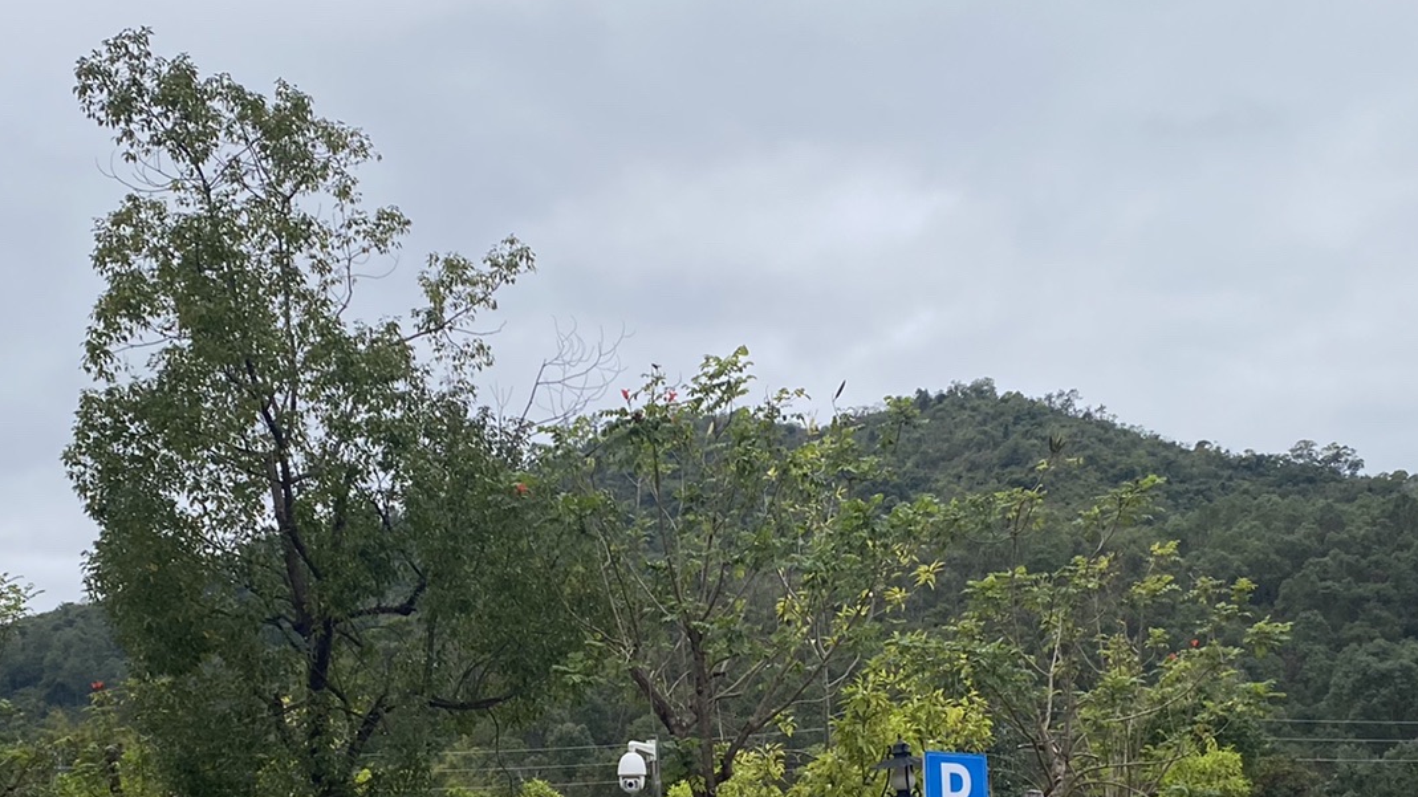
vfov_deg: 21.7
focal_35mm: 53
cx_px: 745
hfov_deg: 39.2
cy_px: 818
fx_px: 1993
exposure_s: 1/604
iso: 32
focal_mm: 4.25
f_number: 1.8
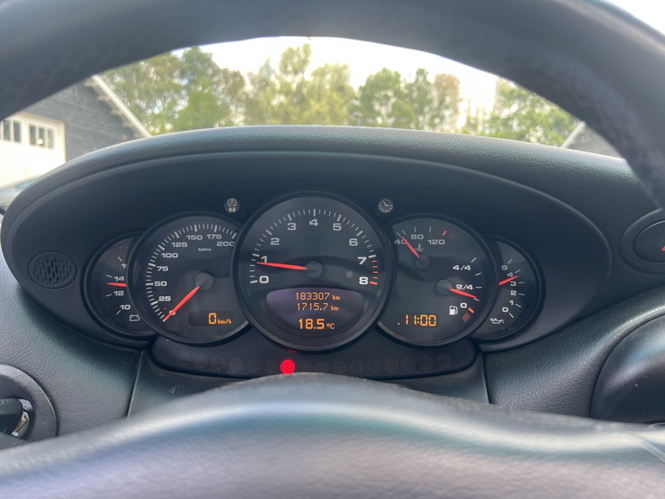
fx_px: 499
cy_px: 250
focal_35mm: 26
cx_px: 332
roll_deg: -0.3
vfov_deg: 53.1
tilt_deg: -4.5
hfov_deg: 67.3
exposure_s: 1/121
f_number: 1.5
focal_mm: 5.7
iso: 40
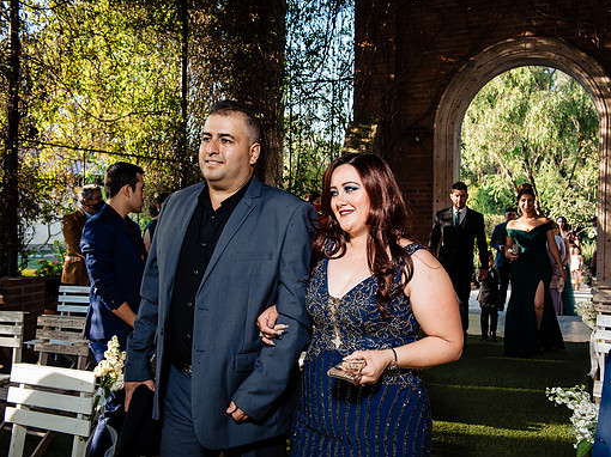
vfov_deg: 40.7
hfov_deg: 52.5
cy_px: 227
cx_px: 346
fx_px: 617
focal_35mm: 35
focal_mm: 32
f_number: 7.1
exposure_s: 1/200
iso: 1000
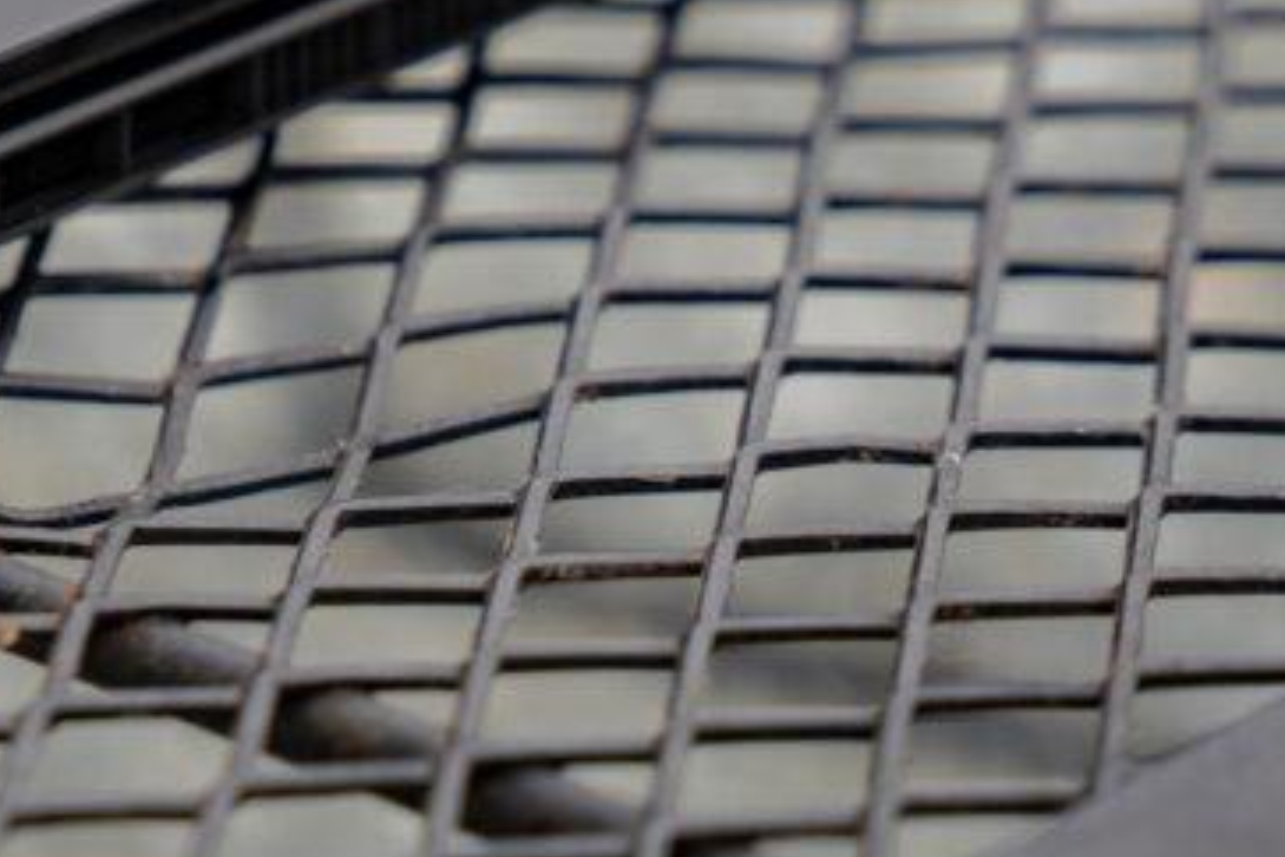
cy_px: -303
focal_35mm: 240
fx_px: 8566
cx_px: -333
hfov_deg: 8.5
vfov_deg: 5.7
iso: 64
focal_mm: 56.7
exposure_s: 1/400
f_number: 2.8
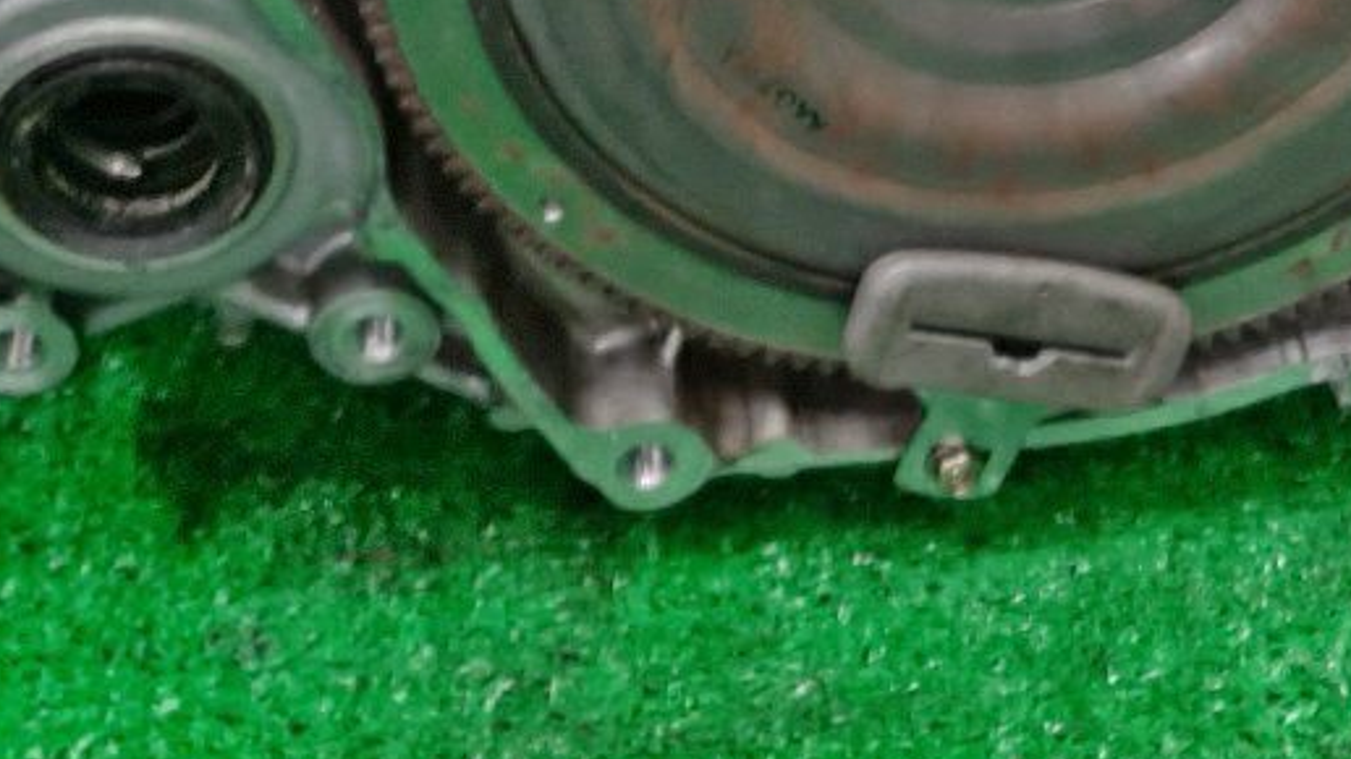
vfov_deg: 13.6
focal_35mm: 79
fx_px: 2829
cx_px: 880
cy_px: -639
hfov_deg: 26.7
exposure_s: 1/50
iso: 123
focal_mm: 3.93
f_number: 1.7
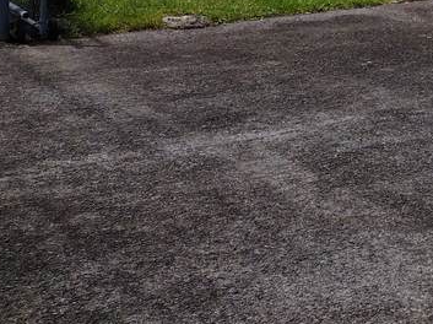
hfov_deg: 17.0
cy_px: -202
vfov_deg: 13.9
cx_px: 746
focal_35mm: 98
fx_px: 1225
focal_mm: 4.71
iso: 100
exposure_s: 1/3137
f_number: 1.7
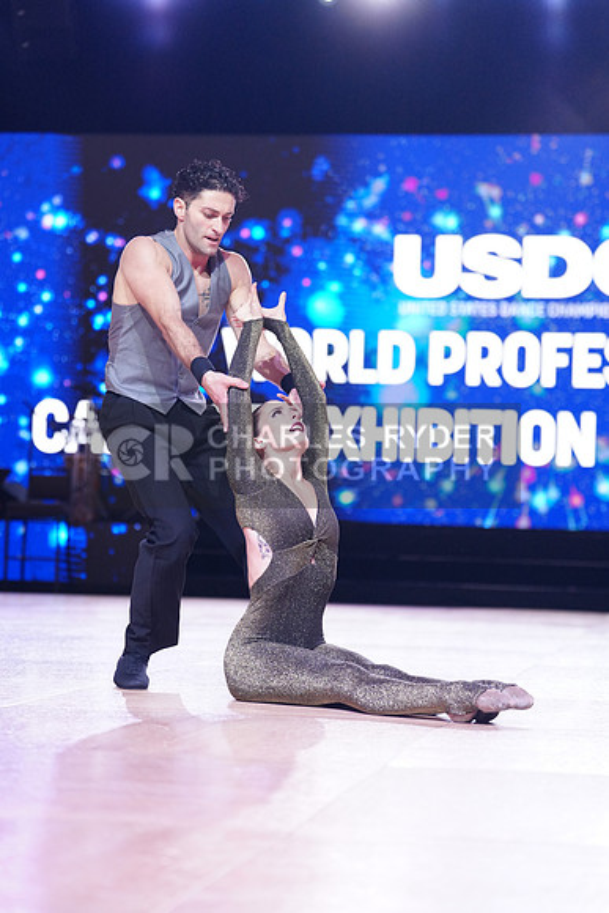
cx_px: 304
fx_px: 2308
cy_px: 456
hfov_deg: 15.0
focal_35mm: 91
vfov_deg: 22.4
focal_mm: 91
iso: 2000
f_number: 2.8
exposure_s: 1/400
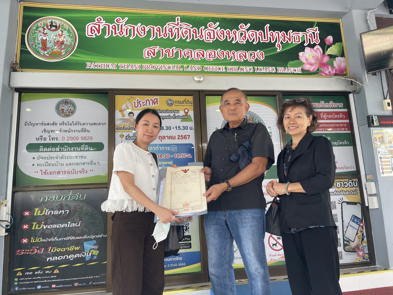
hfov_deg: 69.4
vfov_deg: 54.9
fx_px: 284
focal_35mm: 25
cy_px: 148
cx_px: 196
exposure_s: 1/121
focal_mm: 5.1
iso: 40
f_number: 1.6
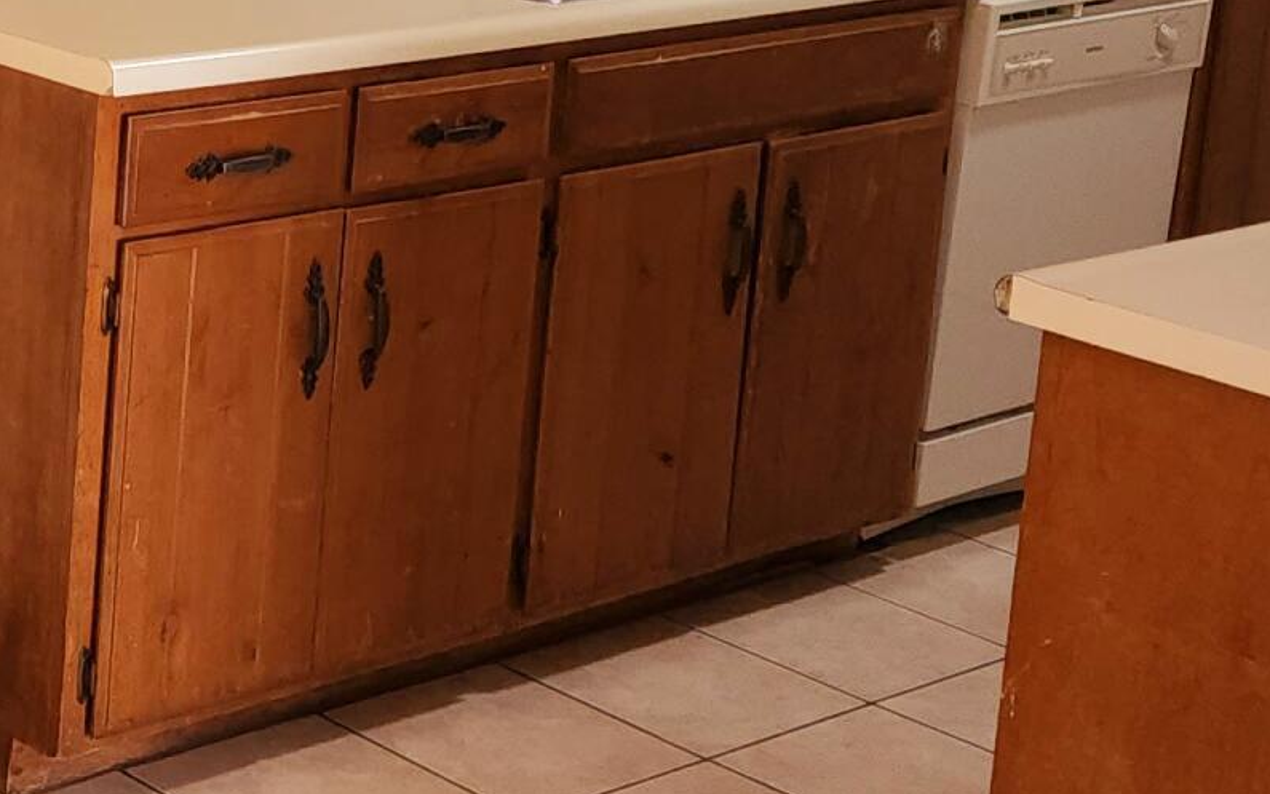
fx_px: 3184
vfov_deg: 13.9
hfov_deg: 21.0
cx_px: -265
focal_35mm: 92
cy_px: -110
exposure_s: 1/60.2
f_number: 1.8
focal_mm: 6.4
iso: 125
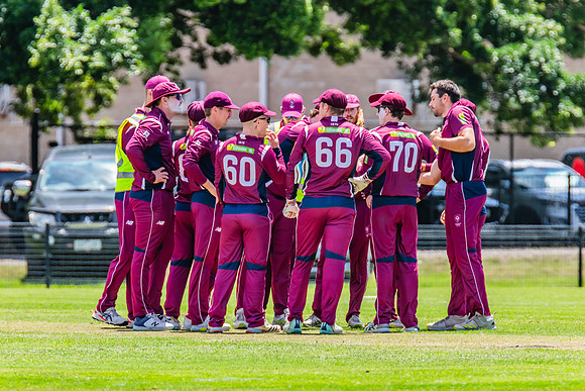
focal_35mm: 672
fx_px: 10920
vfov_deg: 2.0
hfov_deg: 3.1
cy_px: 187
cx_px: 287
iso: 800
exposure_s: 1/1000
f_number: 9
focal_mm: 600
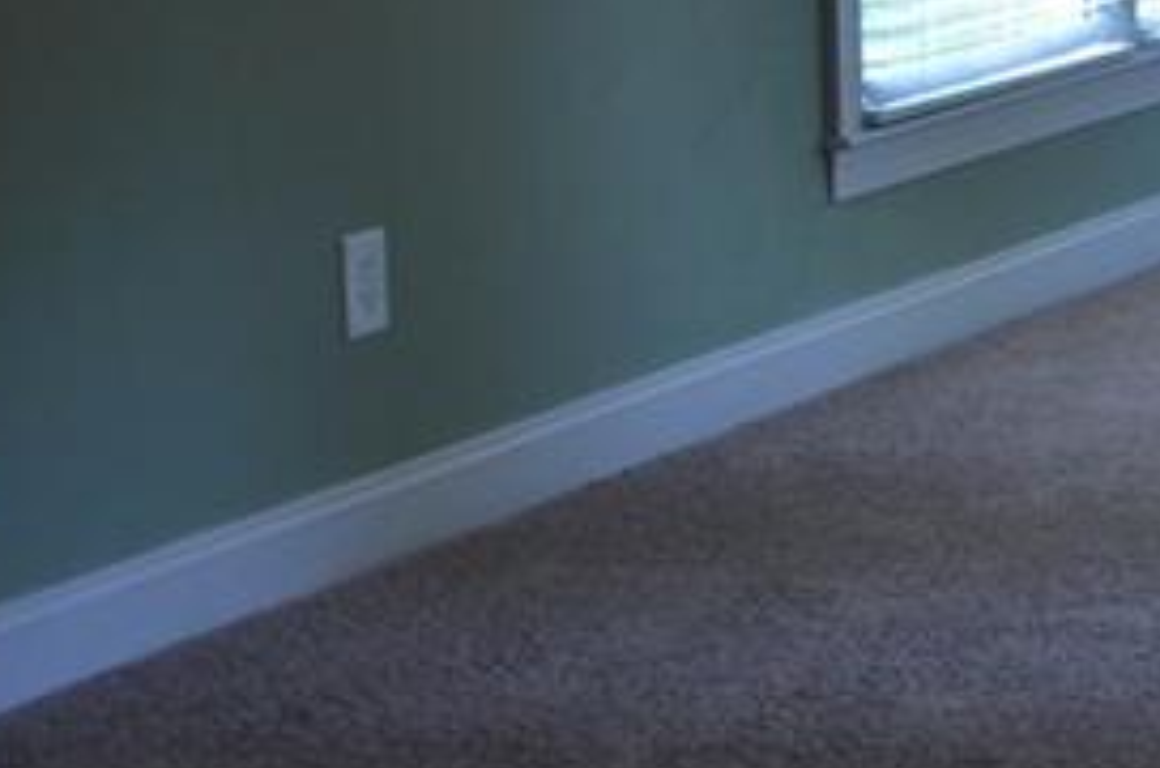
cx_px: 1373
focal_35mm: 130
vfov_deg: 10.2
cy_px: -284
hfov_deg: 15.3
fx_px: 4175
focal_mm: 23
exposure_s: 1/60
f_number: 4
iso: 500
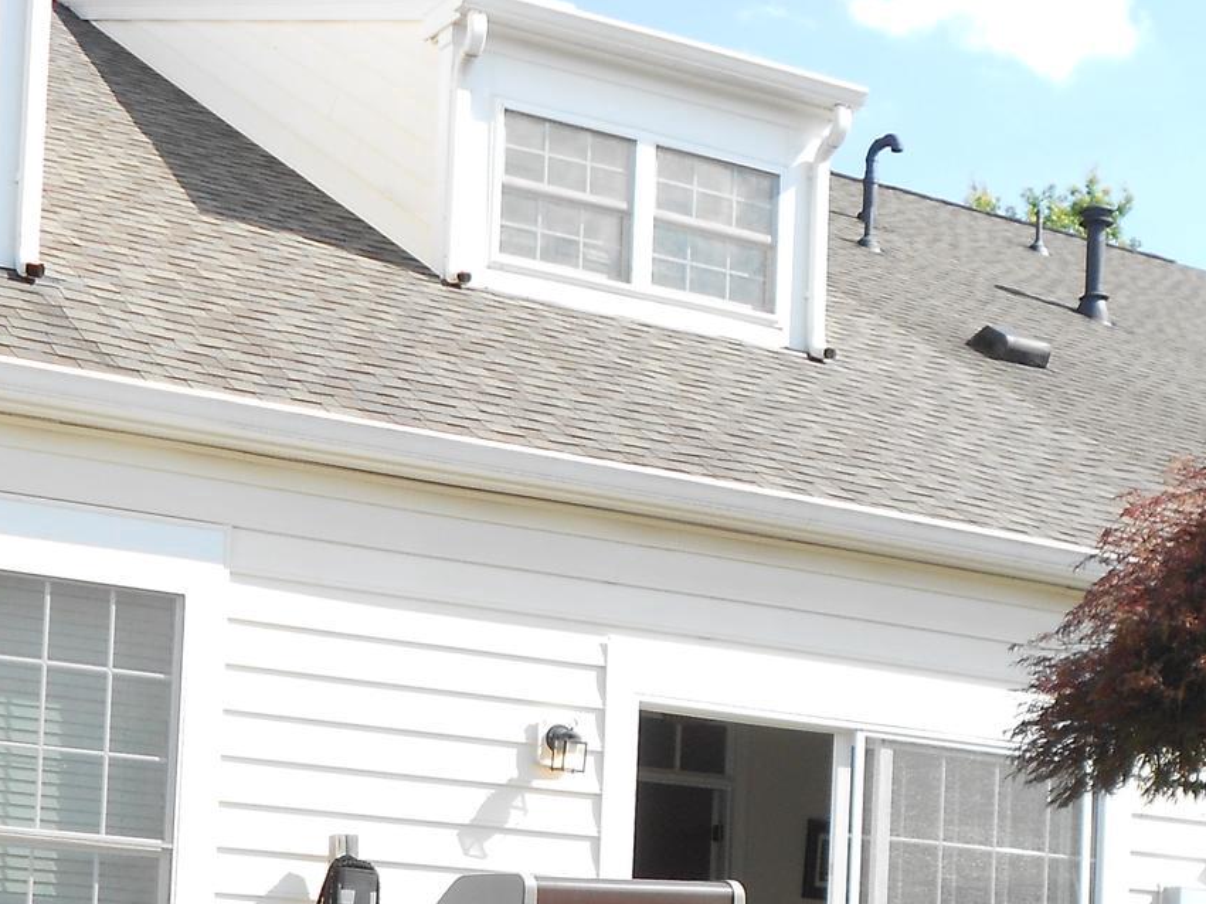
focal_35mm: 77
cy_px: 1085
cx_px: 483
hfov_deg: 25.3
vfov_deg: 18.2
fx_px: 2682
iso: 80
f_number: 3.6
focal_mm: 5.8
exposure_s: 1/400
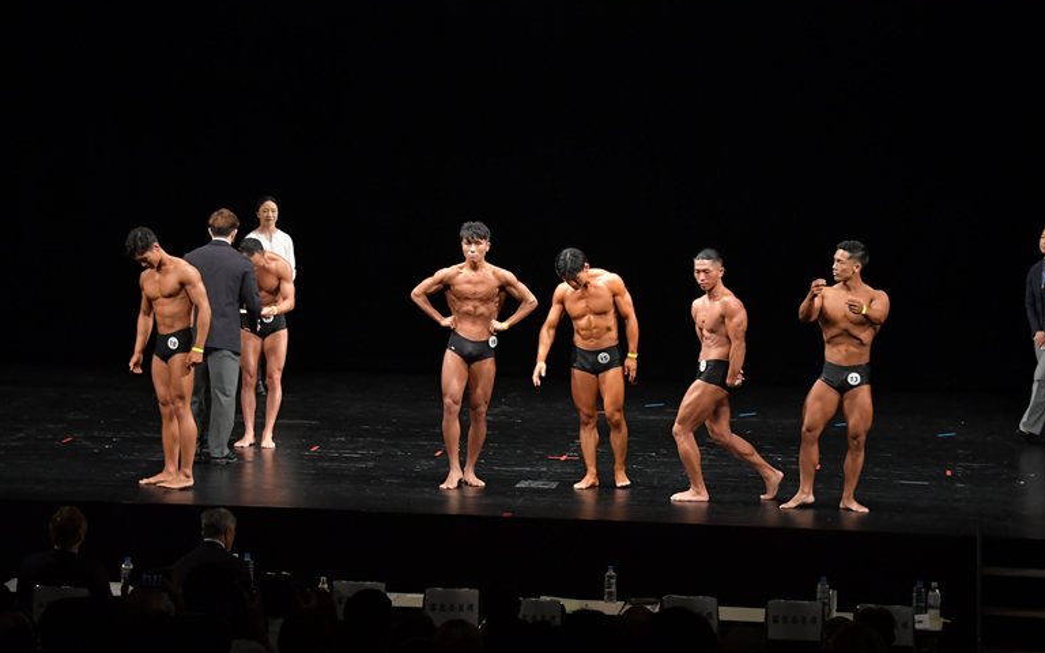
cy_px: 333
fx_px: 3161
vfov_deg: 11.8
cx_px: 526
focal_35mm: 111
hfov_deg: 18.8
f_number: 5.6
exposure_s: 1/400
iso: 3200
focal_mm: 72
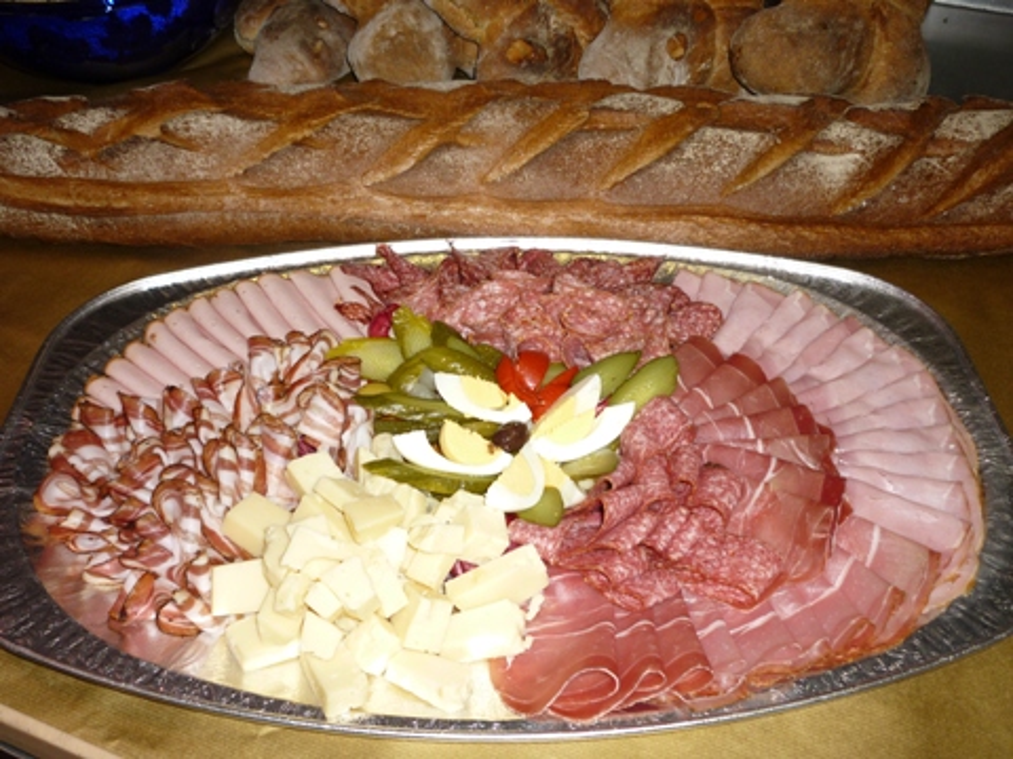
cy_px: 380
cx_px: 506
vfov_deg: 42.9
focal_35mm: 33
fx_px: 966
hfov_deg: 55.4
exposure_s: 1/30
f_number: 2.8
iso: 100
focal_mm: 5.5
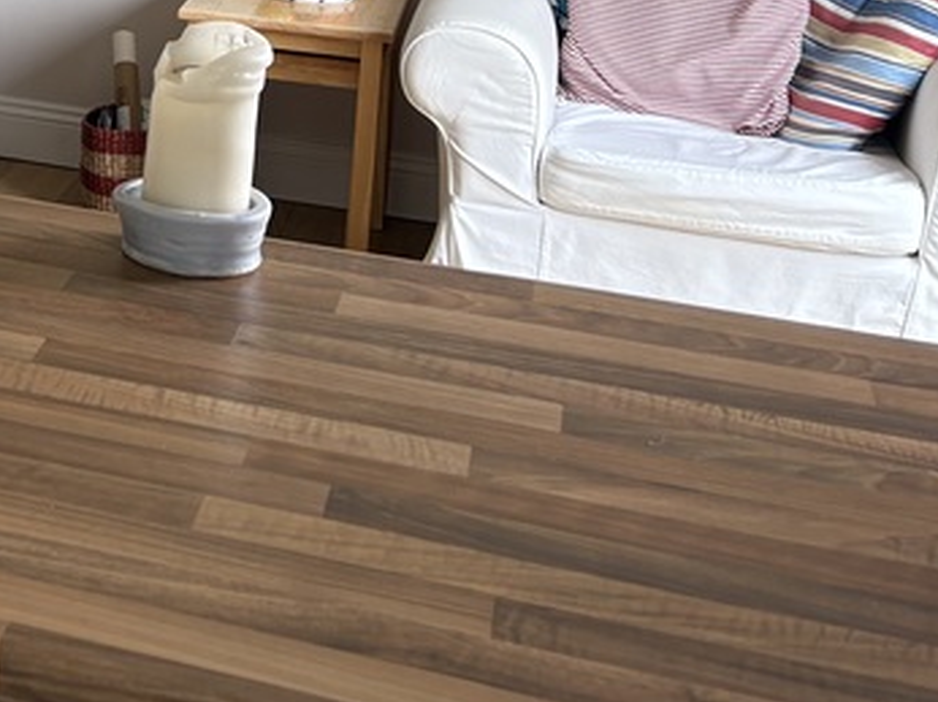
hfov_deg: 22.4
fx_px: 2085
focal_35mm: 77
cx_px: -312
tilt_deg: -5.6
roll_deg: -1.2
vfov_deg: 17.9
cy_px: -198
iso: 64
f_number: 1.6
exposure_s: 1/122
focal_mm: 5.96
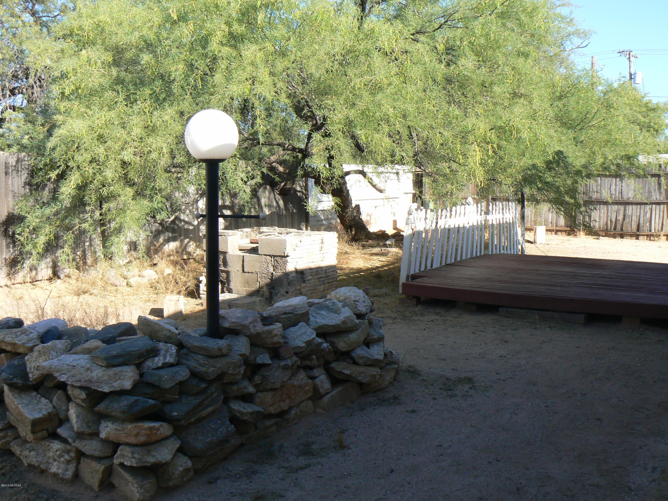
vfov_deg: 39.7
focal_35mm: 36
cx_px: 334
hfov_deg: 51.4
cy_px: 250
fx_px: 695
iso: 80
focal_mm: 6
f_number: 5.6
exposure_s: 1/125
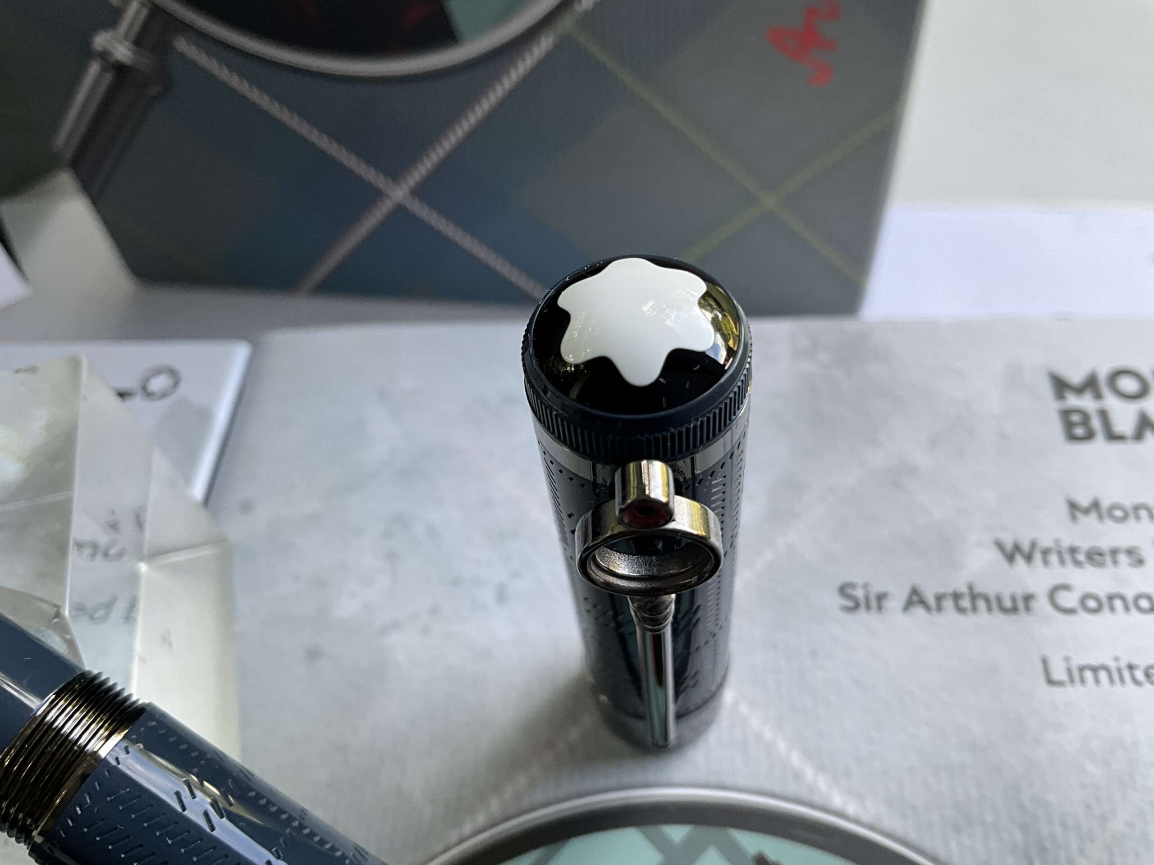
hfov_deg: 61.7
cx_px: 577
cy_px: 432
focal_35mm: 29
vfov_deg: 48.2
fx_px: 967
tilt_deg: -54.7
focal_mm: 3
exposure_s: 1/122
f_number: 1.8
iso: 40
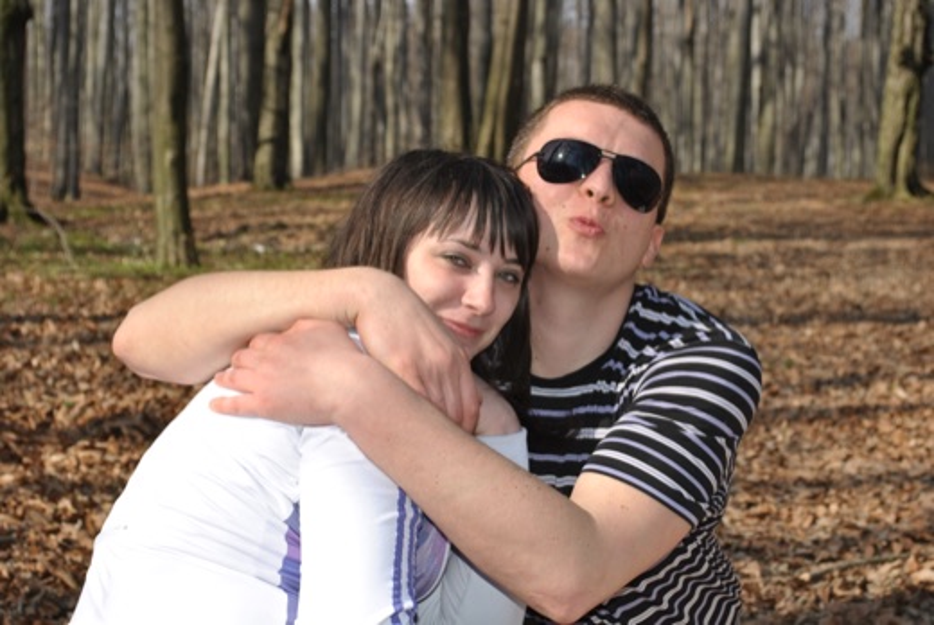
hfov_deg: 27.0
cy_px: 312
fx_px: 1948
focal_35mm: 75
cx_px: 467
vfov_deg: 18.2
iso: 100
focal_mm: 50
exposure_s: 1/200
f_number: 8
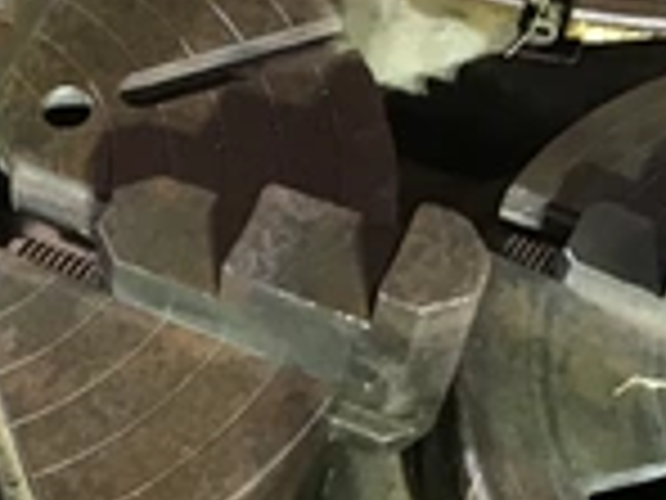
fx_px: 1616
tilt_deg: -56.0
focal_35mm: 84
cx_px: -27
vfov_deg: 17.6
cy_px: 275
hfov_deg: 22.3
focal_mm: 3.3
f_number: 2.4
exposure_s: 1/15
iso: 250
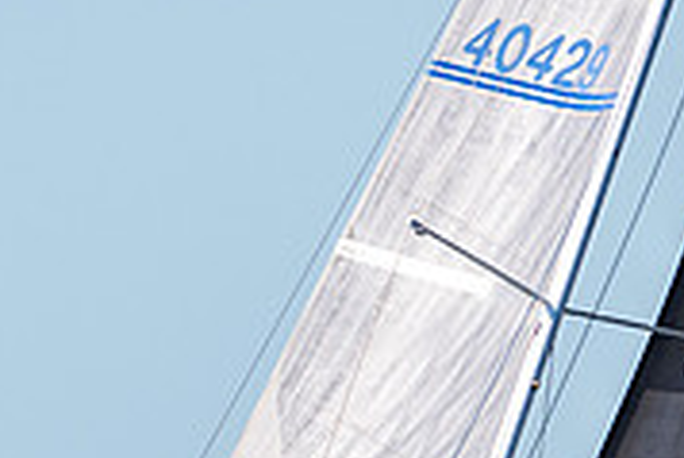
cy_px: 816
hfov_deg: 1.1
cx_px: 319
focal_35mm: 1812
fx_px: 34455
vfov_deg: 0.8
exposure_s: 1/3200
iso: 250
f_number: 5
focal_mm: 300
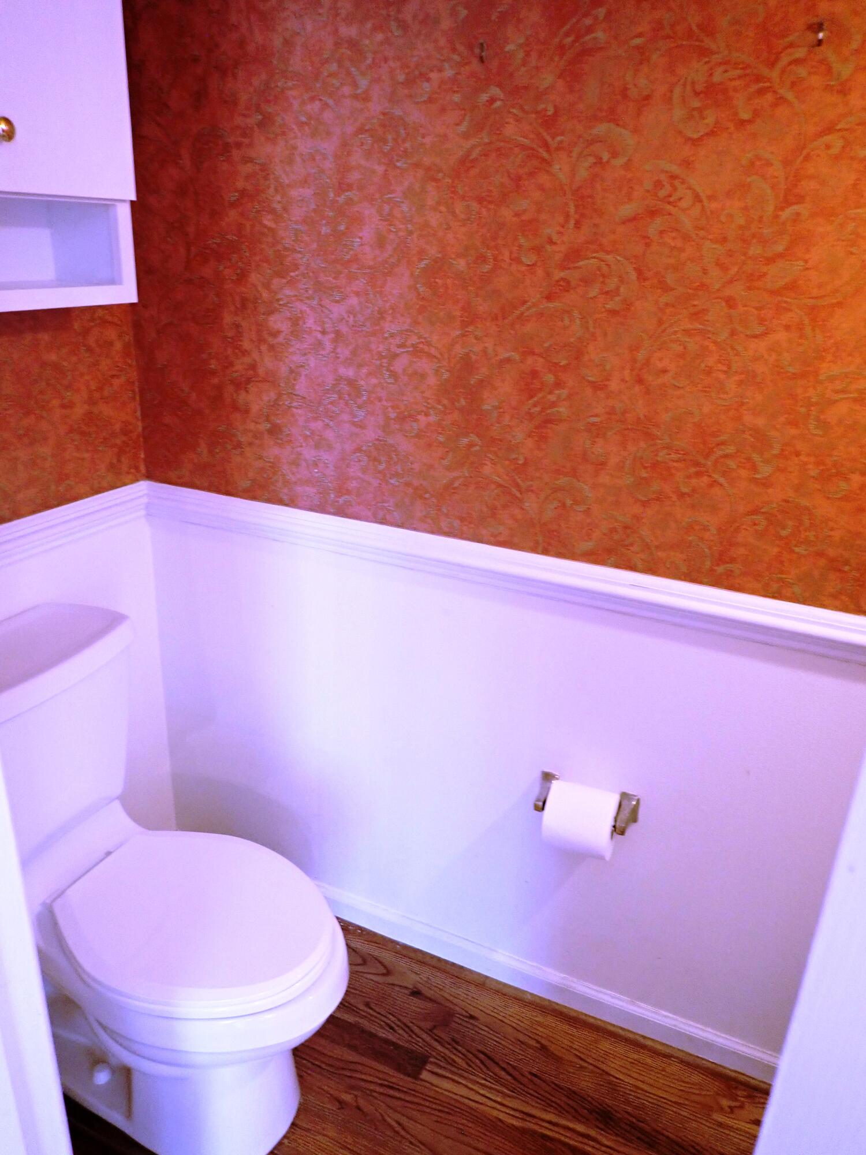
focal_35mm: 25
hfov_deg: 54.9
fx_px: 834
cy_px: 578
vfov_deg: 69.4
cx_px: 433
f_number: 2
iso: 320
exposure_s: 1/30
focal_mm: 4.5
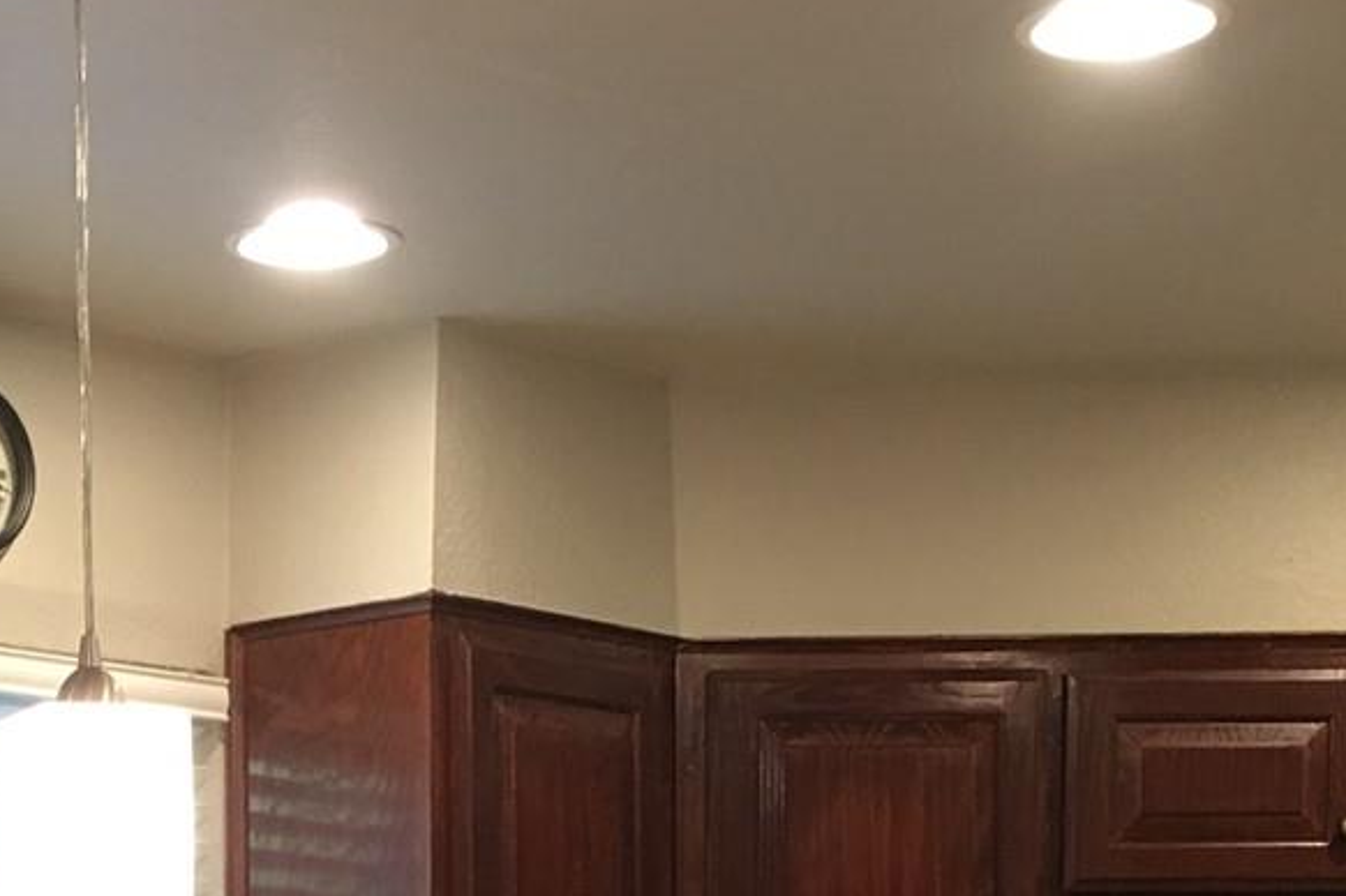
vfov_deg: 11.9
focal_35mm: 106
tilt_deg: -2.1
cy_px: 1600
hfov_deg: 19.1
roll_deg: +1.1
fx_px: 3961
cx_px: 259
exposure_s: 1/15
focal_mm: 4.15
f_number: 2.2
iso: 40
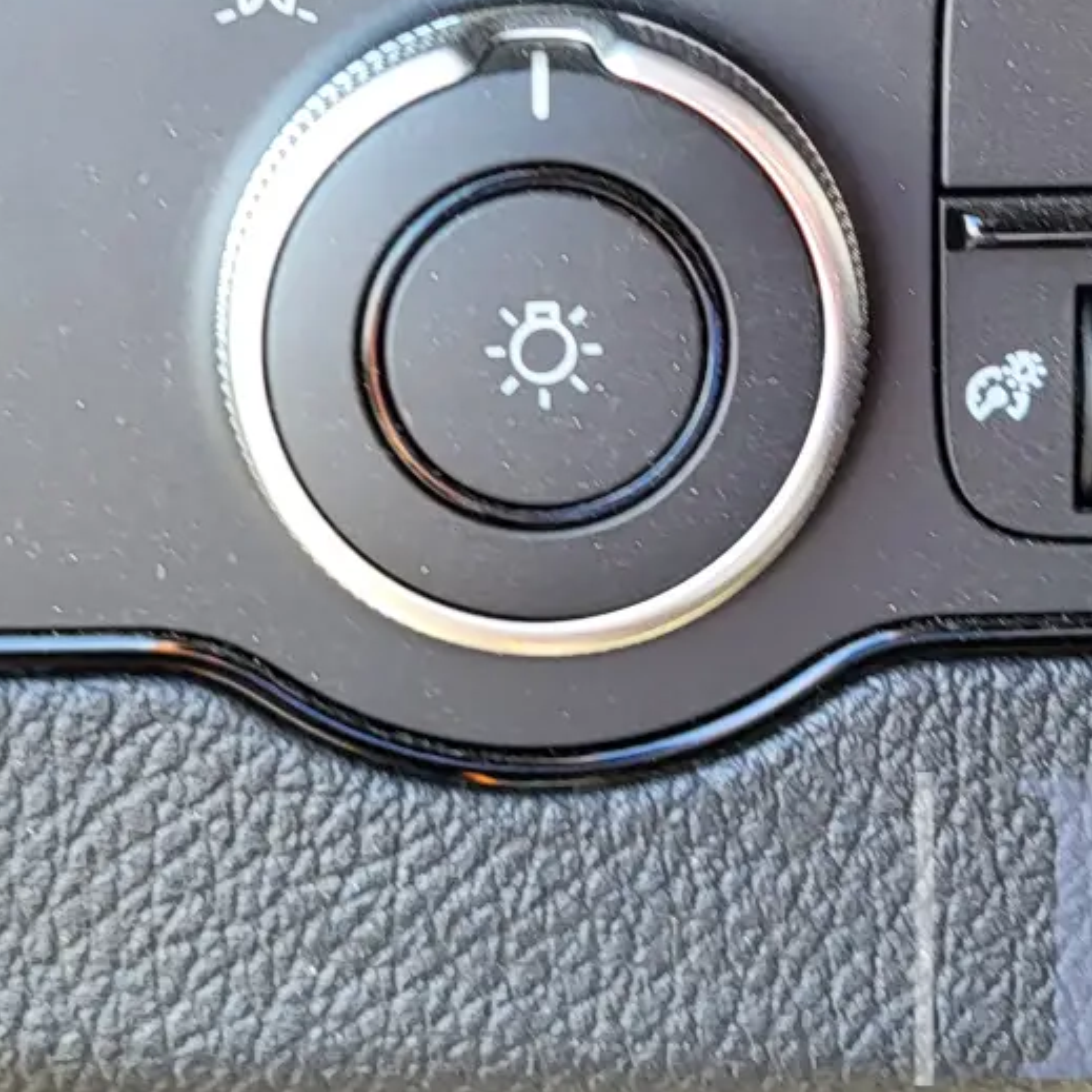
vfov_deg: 19.5
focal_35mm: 85
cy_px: -126
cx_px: 581
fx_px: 3034
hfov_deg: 20.4
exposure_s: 1/101
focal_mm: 5.4
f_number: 1.8
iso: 40
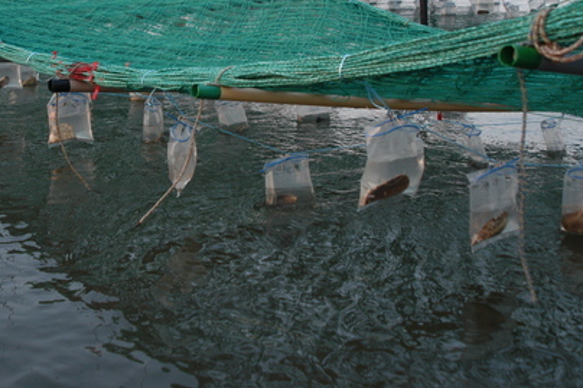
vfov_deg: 23.4
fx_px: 923
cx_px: 195
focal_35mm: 57
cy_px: 84
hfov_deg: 34.7
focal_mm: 24
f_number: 5.6
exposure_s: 1/125
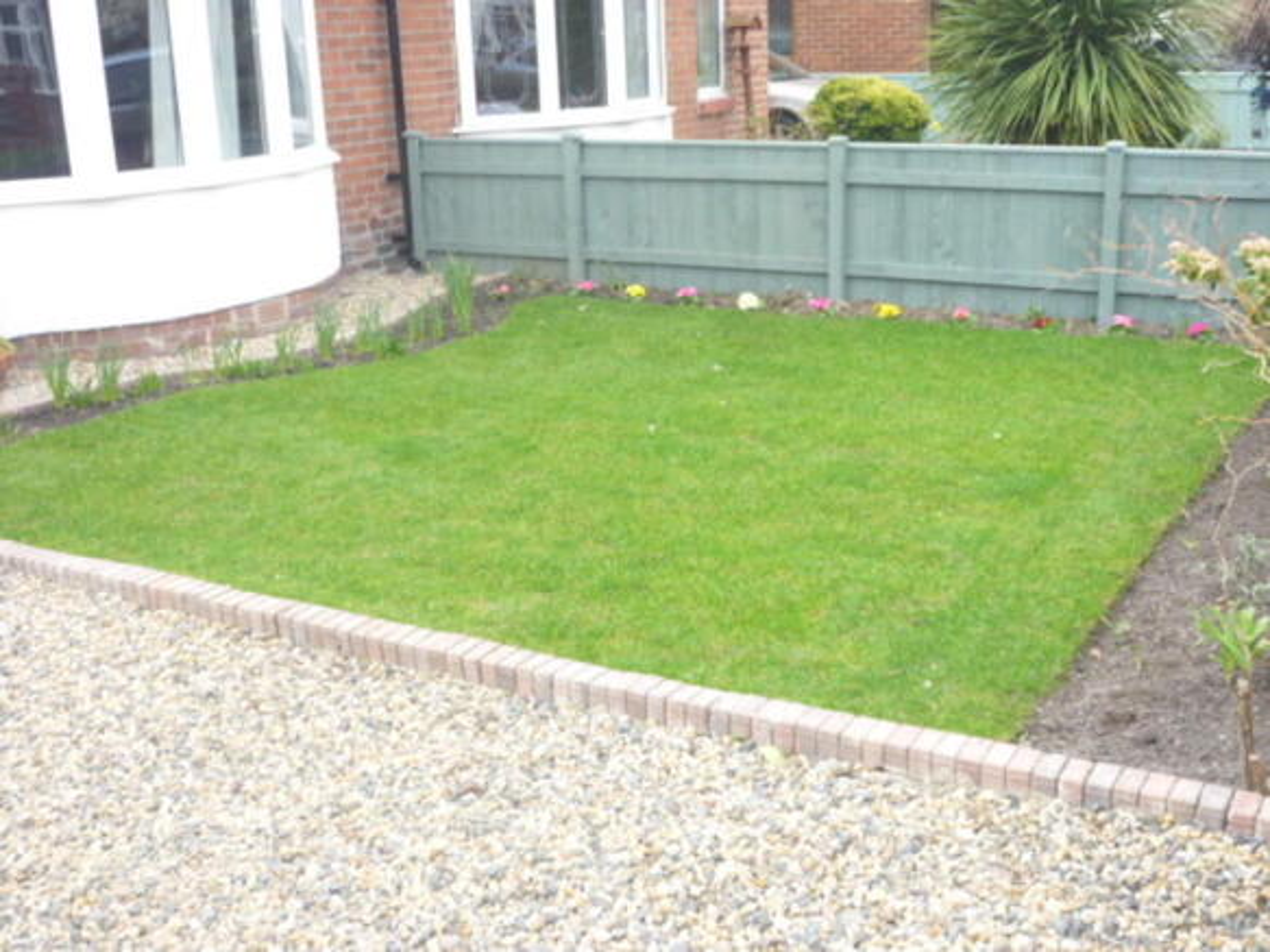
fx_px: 1394
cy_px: 476
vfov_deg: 37.7
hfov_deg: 49.0
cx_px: 635
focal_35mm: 38
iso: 100
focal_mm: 6.8
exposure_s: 1/100
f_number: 3.5
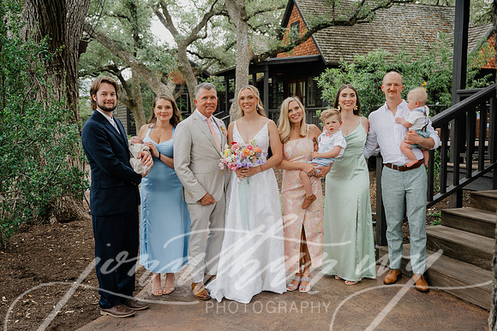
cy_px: 166
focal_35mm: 38
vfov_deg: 35.1
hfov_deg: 50.7
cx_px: 248
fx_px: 525
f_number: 3.5
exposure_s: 1/640
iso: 500
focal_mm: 38
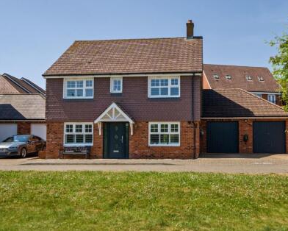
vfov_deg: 36.5
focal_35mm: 41
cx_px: 162
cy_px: 116
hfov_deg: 44.7
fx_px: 350
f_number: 8
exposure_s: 1/800
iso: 400
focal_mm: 24
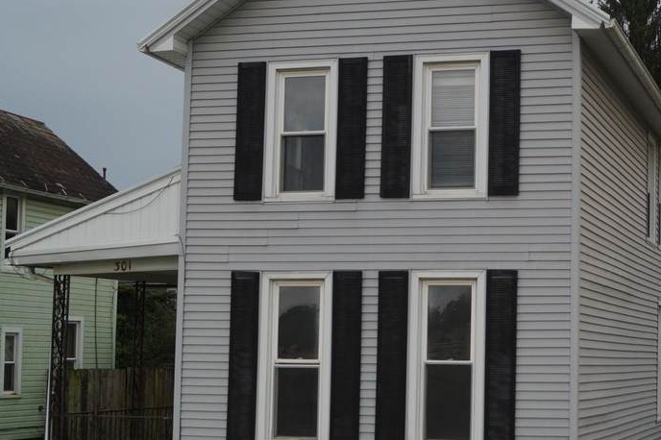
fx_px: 1230
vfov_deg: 20.3
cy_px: 261
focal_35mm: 67
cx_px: 551
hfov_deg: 29.2
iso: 200
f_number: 4
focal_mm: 24
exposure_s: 1/160
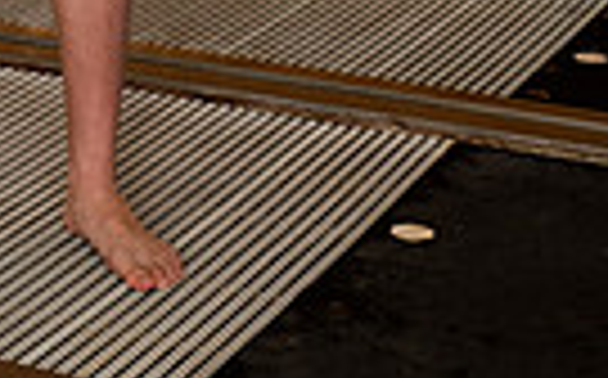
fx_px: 2367
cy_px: -580
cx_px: -9
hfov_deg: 14.4
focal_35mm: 143
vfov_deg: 8.3
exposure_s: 1/200
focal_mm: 42
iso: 800
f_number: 5
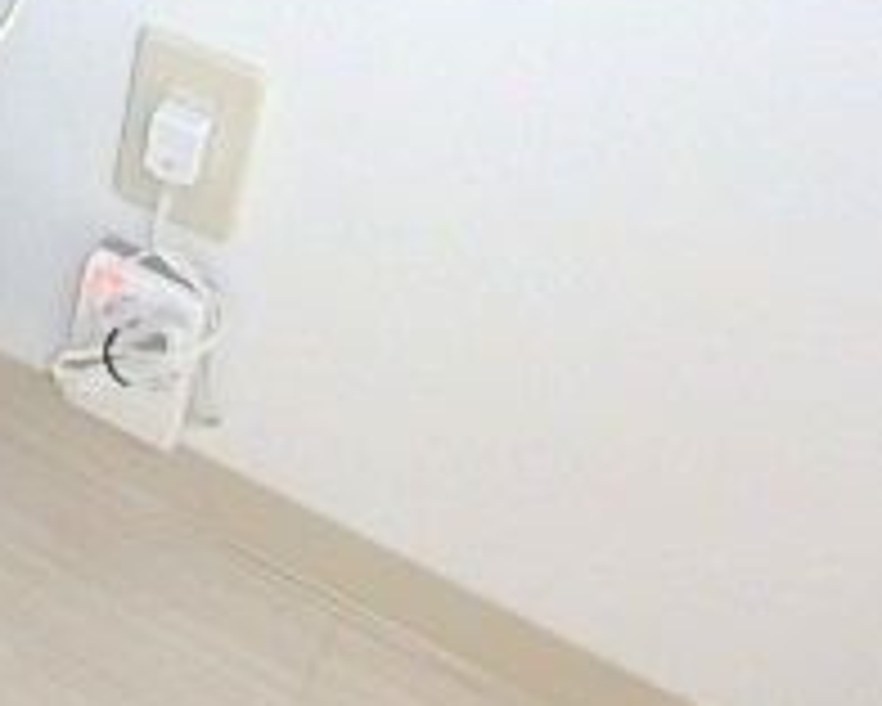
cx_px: -382
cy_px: -211
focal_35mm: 67
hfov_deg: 23.5
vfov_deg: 20.8
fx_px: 1750
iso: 200
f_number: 3.5
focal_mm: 3.7
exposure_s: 1/30
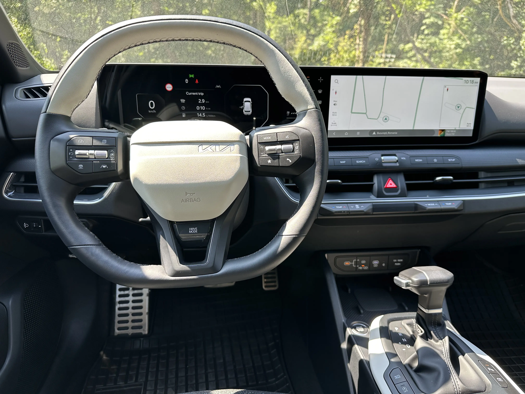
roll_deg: -2.1
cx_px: 262
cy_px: 197
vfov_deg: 56.8
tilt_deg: -19.5
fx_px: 364
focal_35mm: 24
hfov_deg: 71.6
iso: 80
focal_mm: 6.86
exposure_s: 1/200
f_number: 1.78
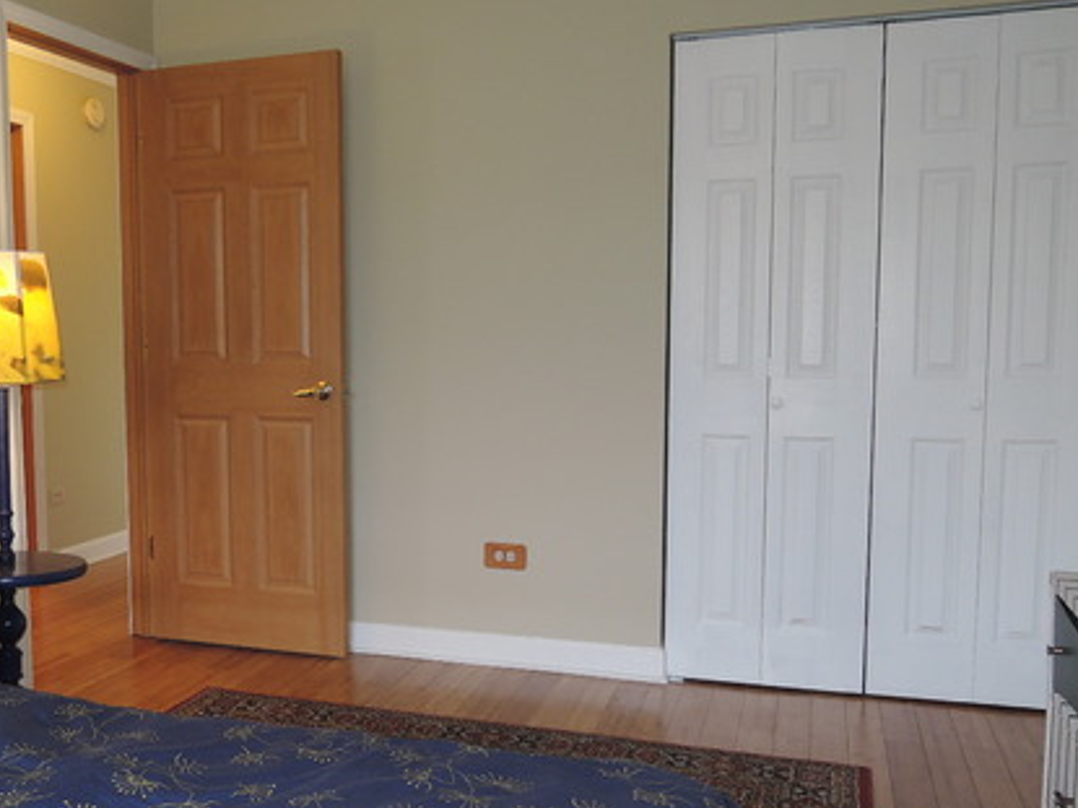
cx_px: 356
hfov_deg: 49.3
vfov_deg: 38.6
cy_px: 452
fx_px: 1152
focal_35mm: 37
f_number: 2.8
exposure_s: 1/30
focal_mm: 5.1
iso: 200
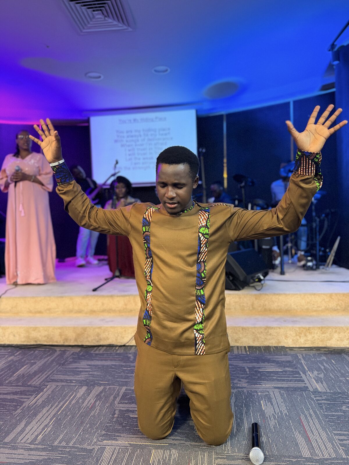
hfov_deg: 56.8
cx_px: 174
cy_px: 232
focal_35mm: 24
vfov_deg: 71.6
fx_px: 323
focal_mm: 6.76
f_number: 1.78
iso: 640
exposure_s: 1/50
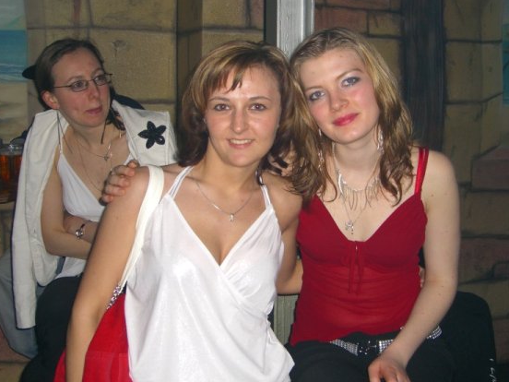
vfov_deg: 29.1
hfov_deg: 38.2
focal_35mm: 50
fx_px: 735
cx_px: 270
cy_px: 176
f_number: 3.1
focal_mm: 9.5
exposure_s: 1/60
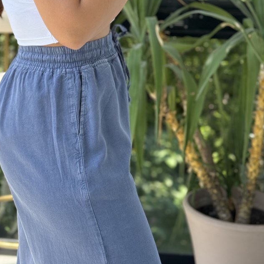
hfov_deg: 19.4
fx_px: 768
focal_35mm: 89
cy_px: -1
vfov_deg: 19.0
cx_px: 69
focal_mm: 6.76
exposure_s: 1/312
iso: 64
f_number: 1.78
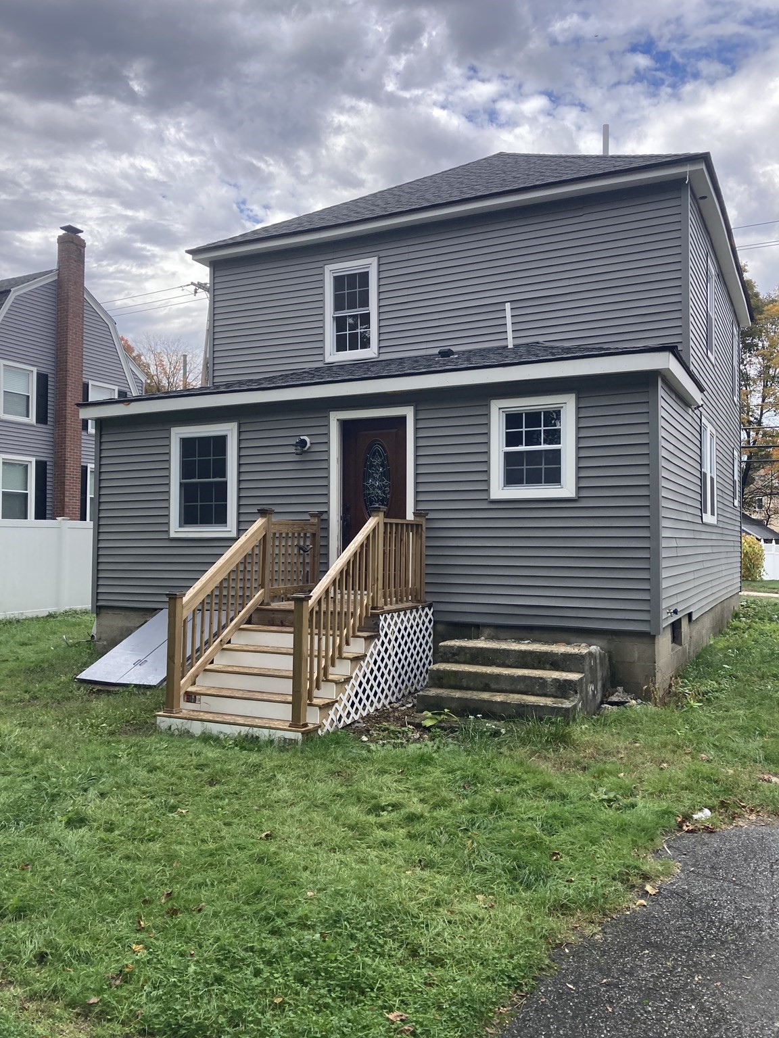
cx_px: 390
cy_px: 519
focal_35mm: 28
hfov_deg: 49.7
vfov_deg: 63.4
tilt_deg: +3.6
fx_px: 840
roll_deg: -0.3
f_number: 1.8
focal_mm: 3.99
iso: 20
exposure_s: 1/666
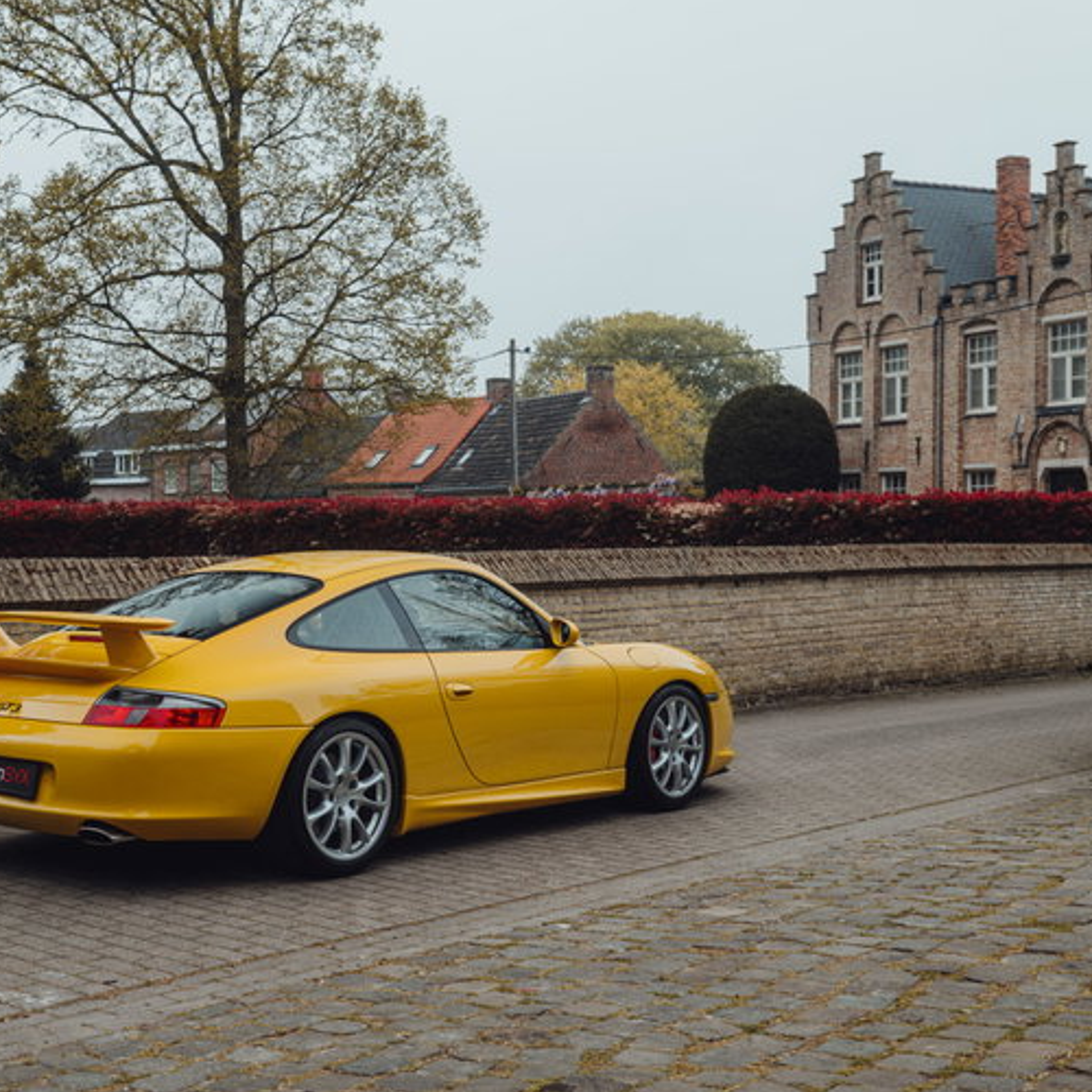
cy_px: 554
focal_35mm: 47
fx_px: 1677
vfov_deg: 36.1
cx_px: 373
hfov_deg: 35.7
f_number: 5.6
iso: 200
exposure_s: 1/200
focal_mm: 36
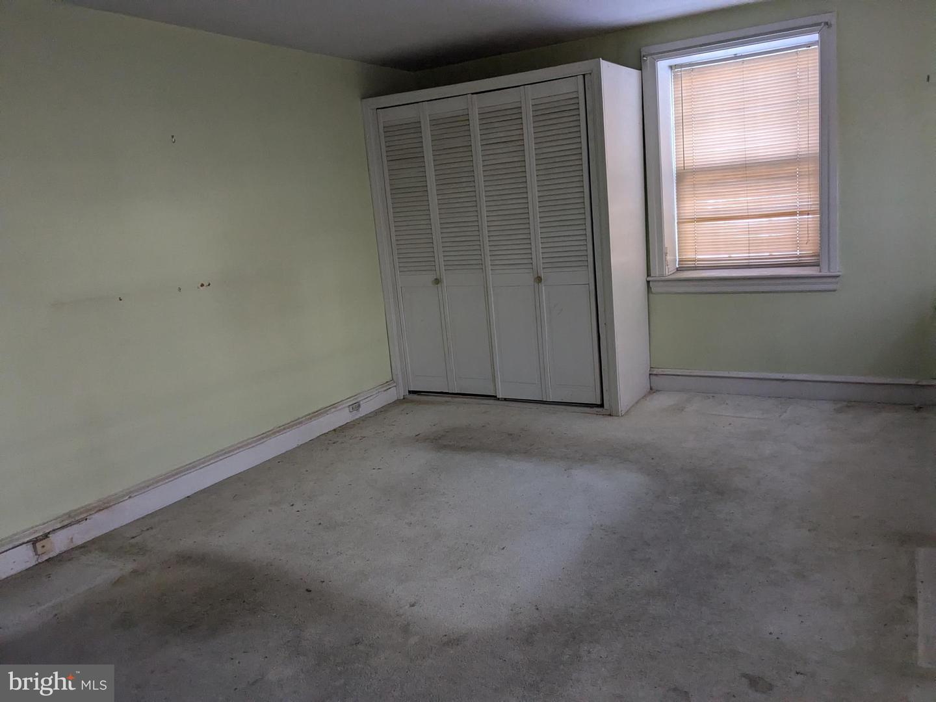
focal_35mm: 27
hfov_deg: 65.3
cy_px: 351
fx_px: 730
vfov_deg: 51.4
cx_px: 468
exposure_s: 1/120
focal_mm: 4.38
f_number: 1.73
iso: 474
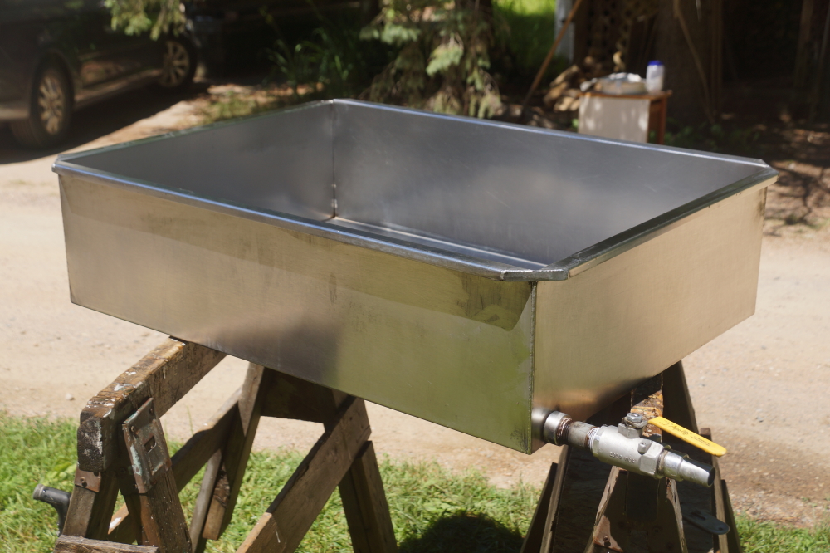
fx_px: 1210
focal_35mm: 52
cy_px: 276
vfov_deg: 25.7
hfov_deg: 37.9
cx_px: 415
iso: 100
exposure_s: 1/125
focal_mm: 35
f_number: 5.6
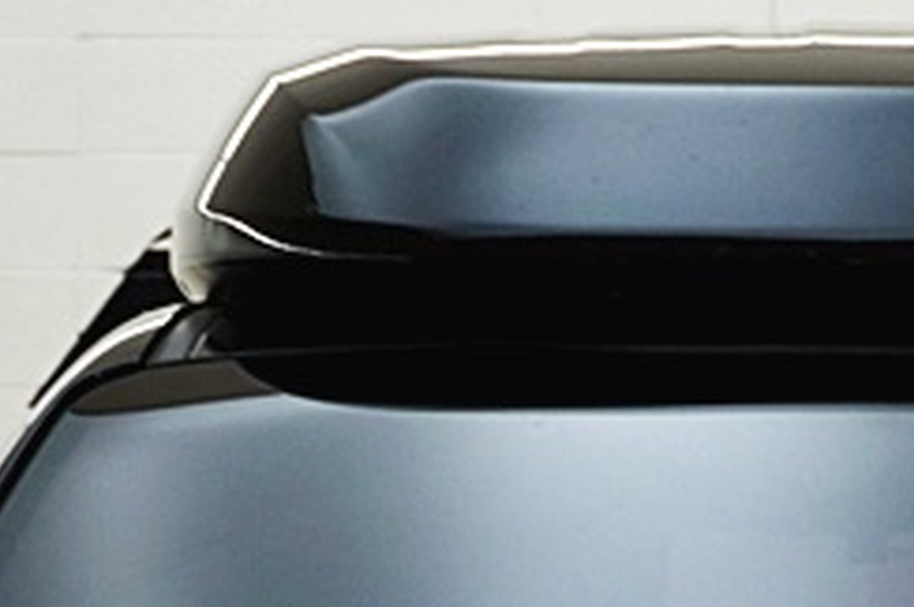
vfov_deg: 5.1
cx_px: 824
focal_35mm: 264
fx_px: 6700
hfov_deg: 7.8
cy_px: 1229
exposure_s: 1/60
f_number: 5.6
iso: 200
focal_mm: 39
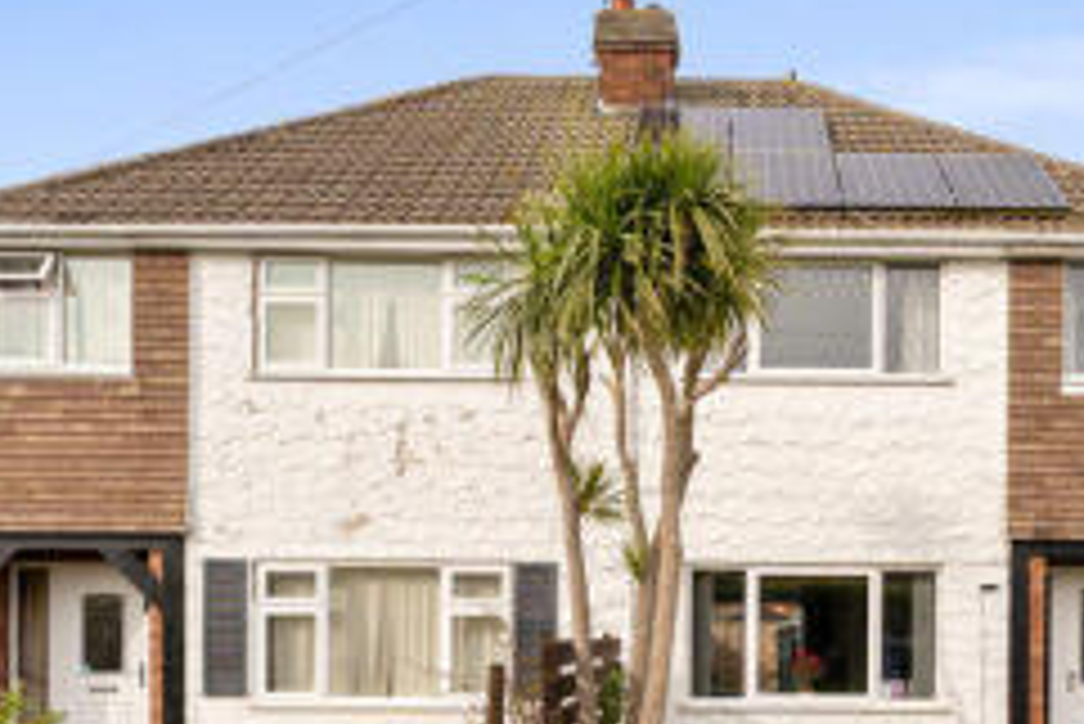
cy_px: 632
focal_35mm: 38
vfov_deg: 33.5
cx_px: 744
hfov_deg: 49.6
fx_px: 1145
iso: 100
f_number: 4
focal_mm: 14
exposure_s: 1/640
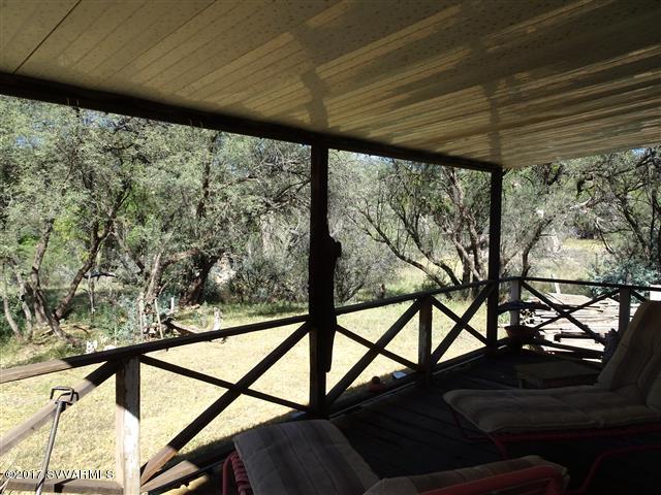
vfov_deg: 56.8
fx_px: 458
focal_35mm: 24
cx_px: 330
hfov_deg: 71.6
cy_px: 248
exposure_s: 1/400
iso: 80
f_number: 3.5
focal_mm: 4.1
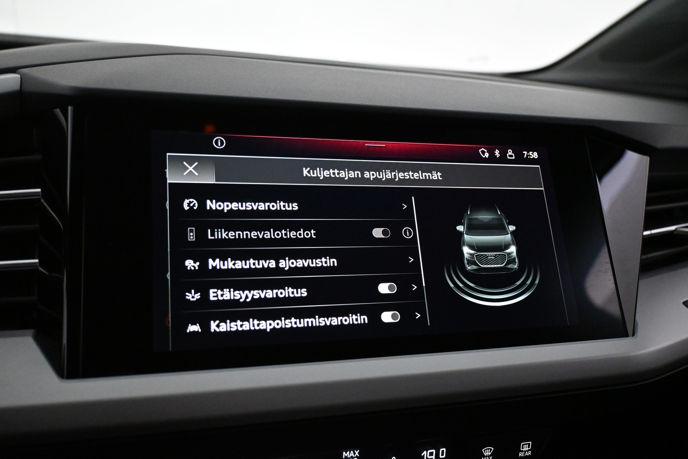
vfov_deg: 41.7
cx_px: 344
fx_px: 602
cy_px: 230
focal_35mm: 32
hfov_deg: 59.5
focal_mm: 21
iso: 4000
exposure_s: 1/160
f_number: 4
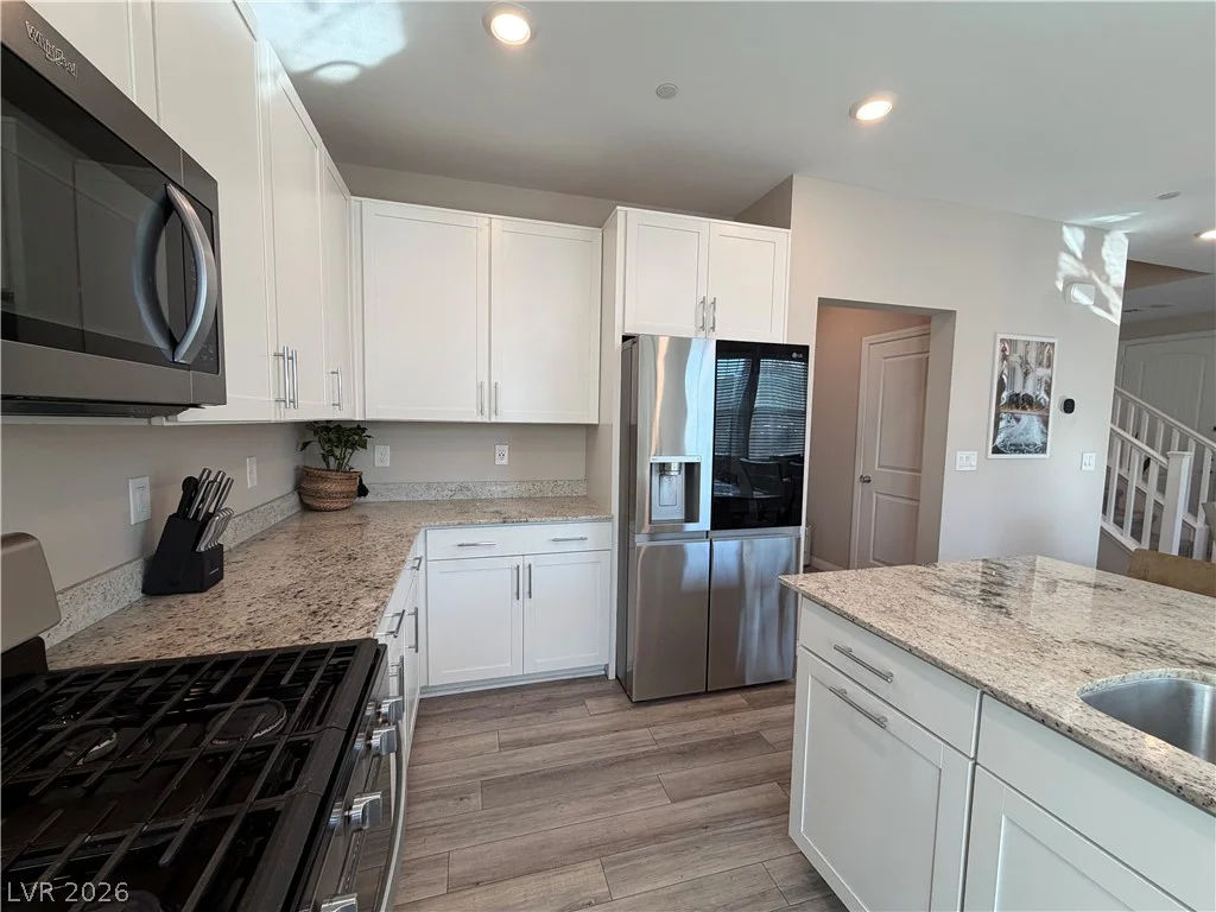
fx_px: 492
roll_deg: -0.8
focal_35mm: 14
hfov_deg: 102.1
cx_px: 608
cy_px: 456
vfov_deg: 85.7
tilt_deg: -4.1
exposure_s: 1/120
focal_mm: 2.22
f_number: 2.2
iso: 100
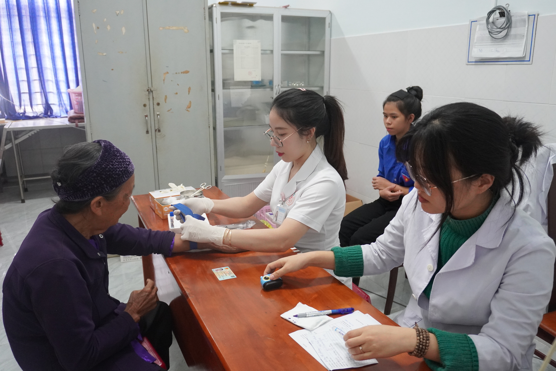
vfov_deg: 43.6
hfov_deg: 61.9
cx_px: 278
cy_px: 186
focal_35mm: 30
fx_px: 463
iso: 2500
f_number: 4
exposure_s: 1/160
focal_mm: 20
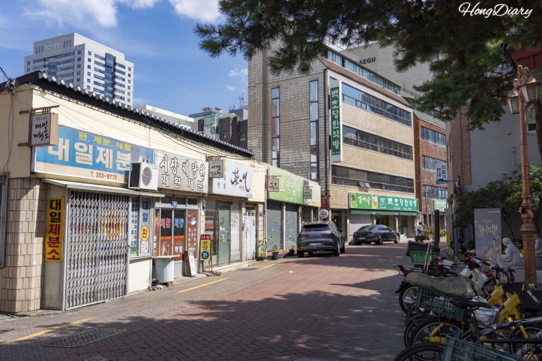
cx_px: 271
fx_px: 497
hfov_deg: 57.2
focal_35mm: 33
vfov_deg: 40.0
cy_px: 178
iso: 100
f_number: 7.1
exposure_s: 1/400
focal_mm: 32
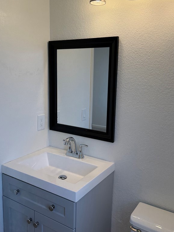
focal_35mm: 32
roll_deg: -2.2
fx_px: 214
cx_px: 91
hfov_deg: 44.1
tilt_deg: -8.7
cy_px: 107
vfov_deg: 56.7
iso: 100
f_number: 1.78
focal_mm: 6.76
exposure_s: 1/575
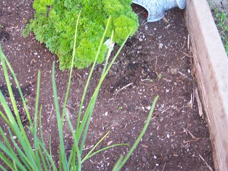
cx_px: 96
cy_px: 74
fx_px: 355
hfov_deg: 35.5
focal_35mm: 54
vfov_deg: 26.9
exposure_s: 1/45
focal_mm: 8
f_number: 2.8
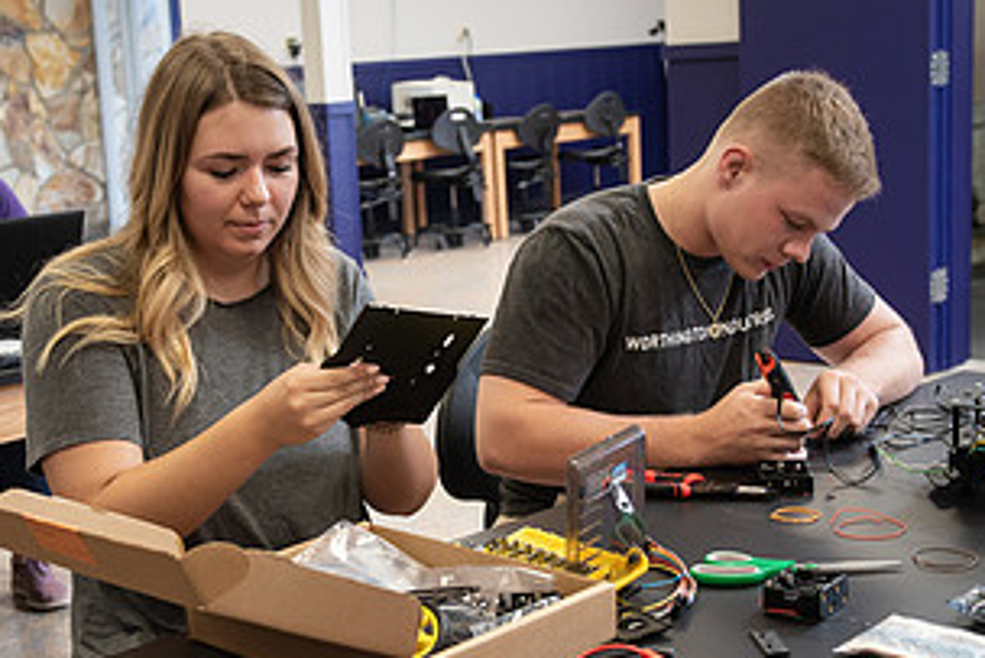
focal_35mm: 61
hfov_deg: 32.7
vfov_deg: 22.3
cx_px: 382
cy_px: 384
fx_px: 1670
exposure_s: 1/100
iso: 800
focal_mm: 32
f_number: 4.5
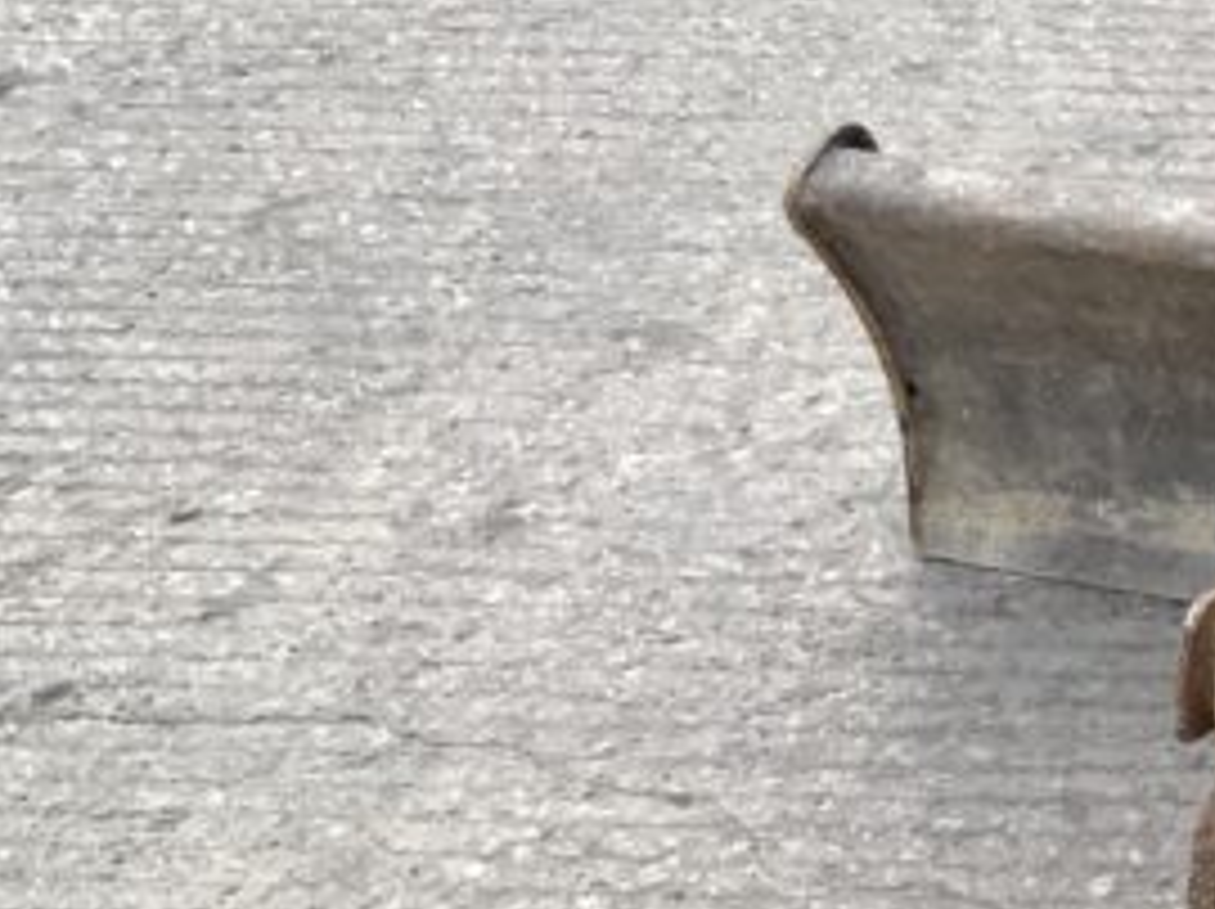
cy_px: 410
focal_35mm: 110
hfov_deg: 15.5
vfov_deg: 13.4
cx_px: 2151
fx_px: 3858
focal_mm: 3
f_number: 1.8
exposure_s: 1/562
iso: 16
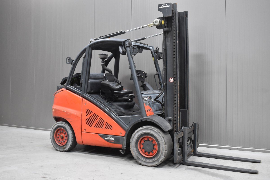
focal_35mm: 36
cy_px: 90
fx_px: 270
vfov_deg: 36.9
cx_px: 135
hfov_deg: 53.1
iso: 1600
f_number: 5
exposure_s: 1/40
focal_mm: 24
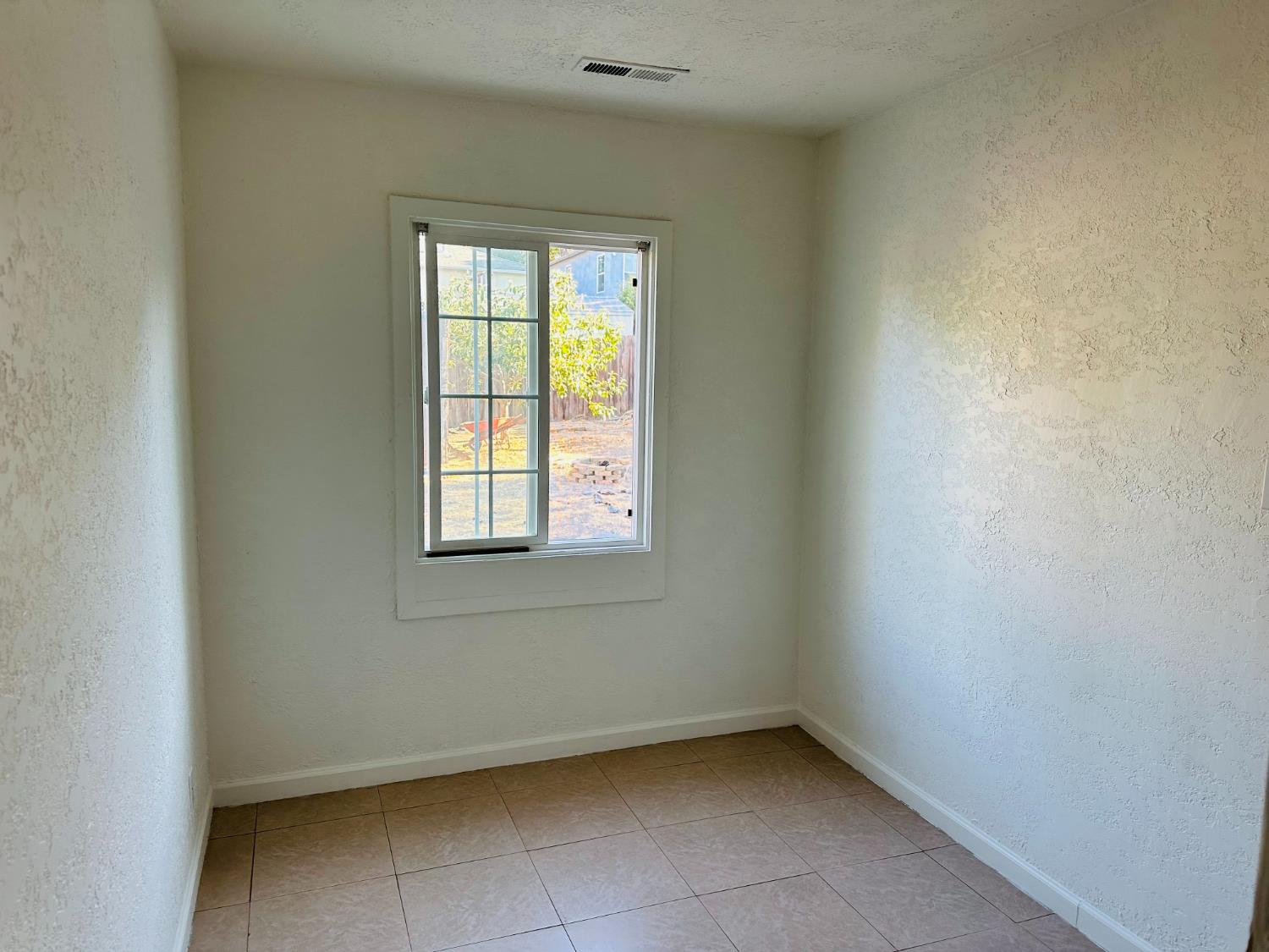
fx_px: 880
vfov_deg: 56.8
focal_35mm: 24
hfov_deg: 71.6
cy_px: 476
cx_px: 634
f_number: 1.78
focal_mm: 6.86
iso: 160
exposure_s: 1/121
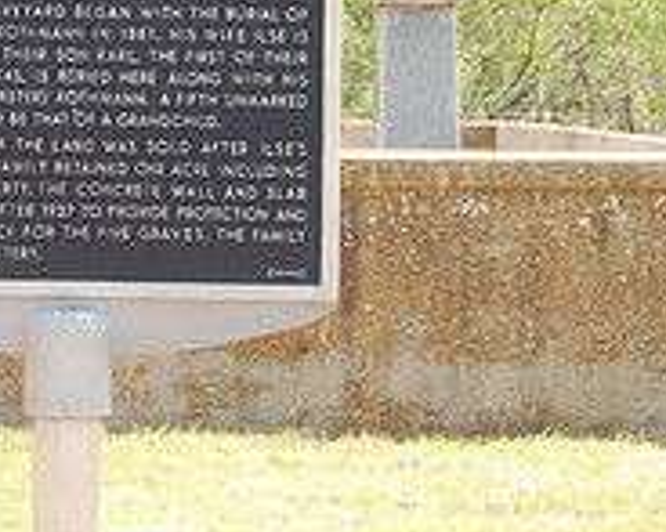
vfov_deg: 6.3
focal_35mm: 243
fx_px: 4797
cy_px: -36
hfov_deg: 7.9
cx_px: 58
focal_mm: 55
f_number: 6.3
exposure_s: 1/640
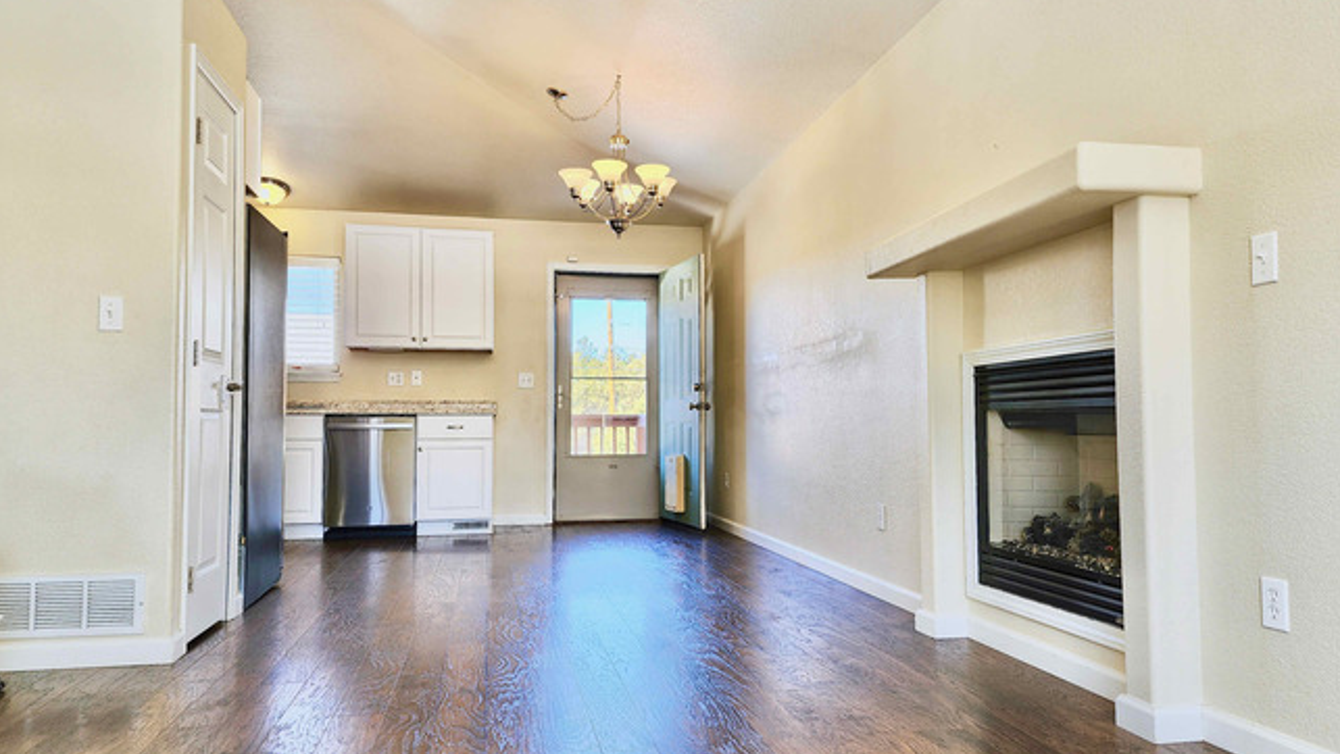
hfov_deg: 71.9
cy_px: 389
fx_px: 924
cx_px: 674
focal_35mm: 26
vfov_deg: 44.4
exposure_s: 1/180
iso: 64
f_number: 1.8
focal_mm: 6.4
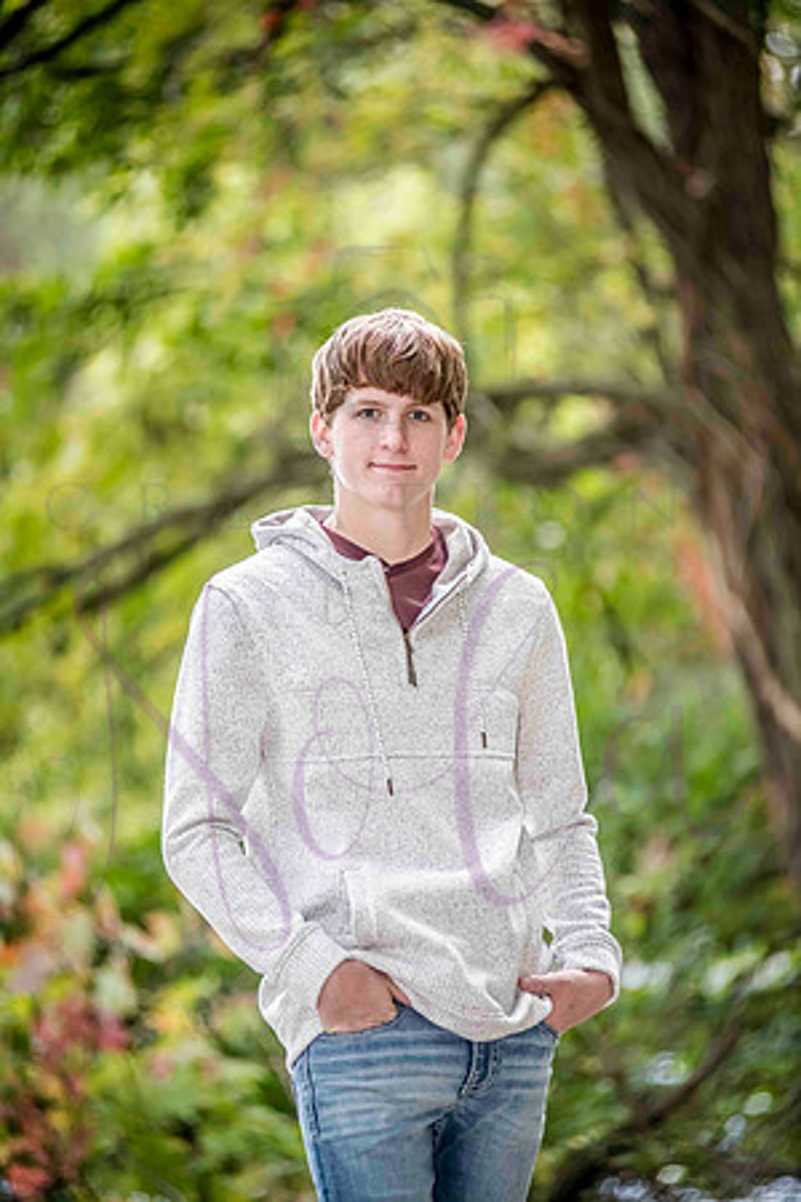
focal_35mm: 170
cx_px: 400
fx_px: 5673
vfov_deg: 12.1
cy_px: 601
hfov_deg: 8.1
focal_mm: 170
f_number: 2.8
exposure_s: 1/640
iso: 800
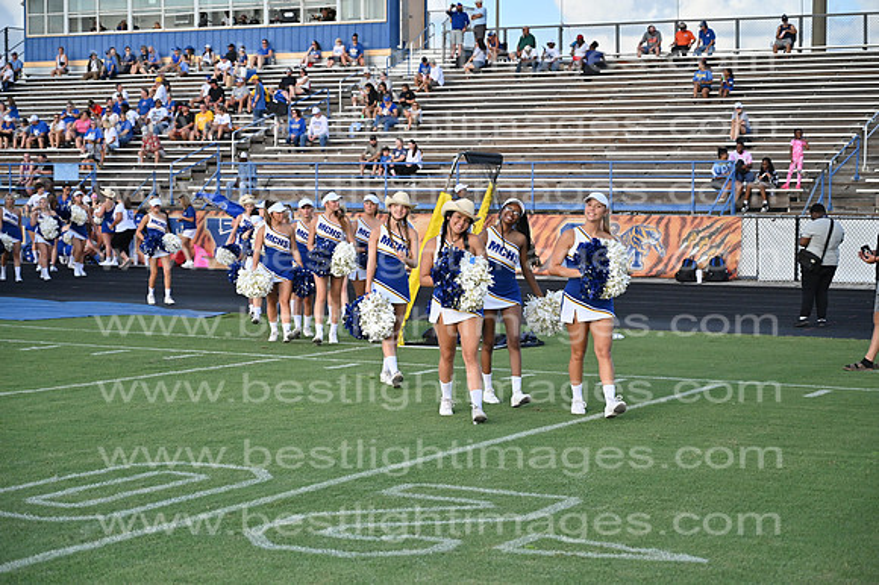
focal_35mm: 70
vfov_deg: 19.4
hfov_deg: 28.9
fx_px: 1708
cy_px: 292
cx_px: 440
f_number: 4
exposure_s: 1/8000
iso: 1400
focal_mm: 70
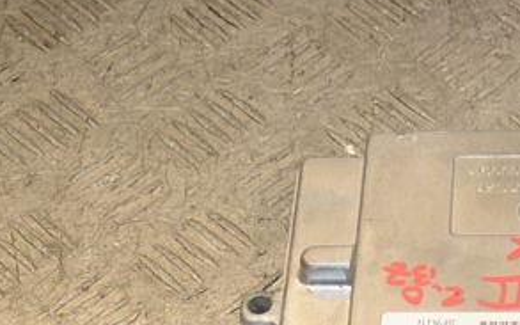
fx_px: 2127
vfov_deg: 8.7
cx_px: 504
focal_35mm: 150
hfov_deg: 13.8
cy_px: 309
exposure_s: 1/200
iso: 800
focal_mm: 45
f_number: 5.6
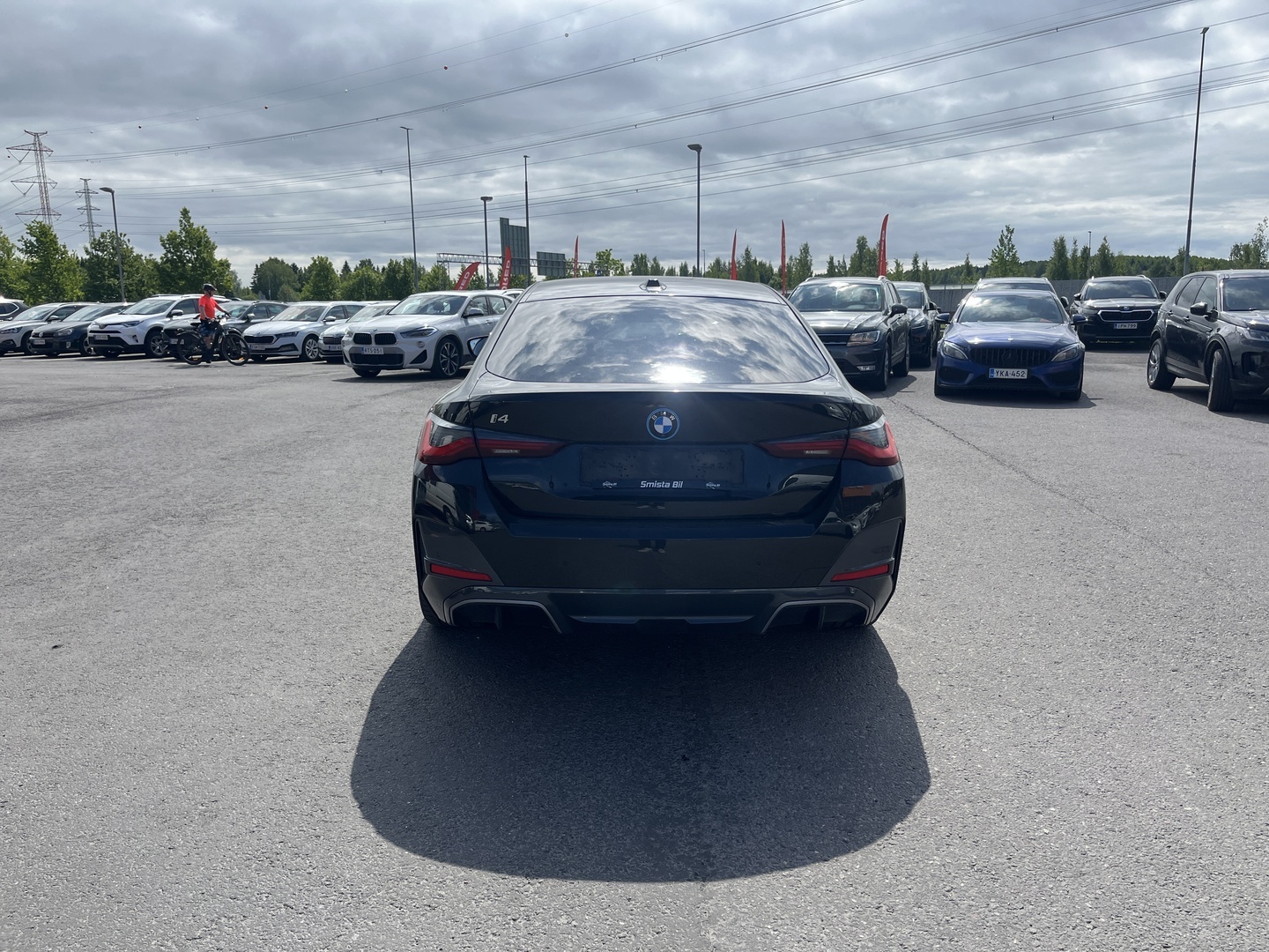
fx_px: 953
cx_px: 634
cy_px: 476
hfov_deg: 67.3
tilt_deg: -9.1
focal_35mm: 26
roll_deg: +1.8
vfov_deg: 53.1
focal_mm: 5.1
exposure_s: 1/4651
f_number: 1.6
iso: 50
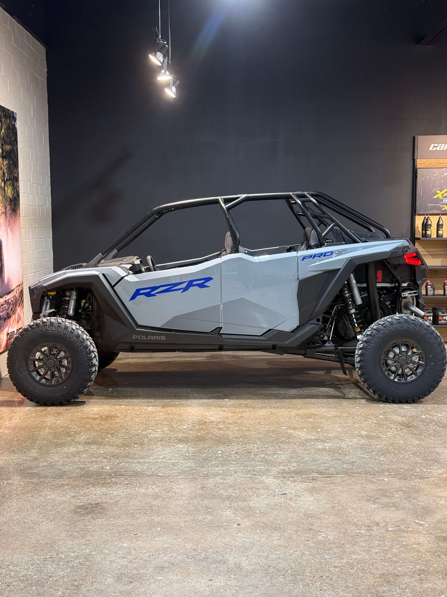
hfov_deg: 30.3
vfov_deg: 39.7
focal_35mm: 48
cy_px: 298
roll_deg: -0.4
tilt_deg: -5.4
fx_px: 826
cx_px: 224
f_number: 1.78
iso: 125
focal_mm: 6.76
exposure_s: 1/60
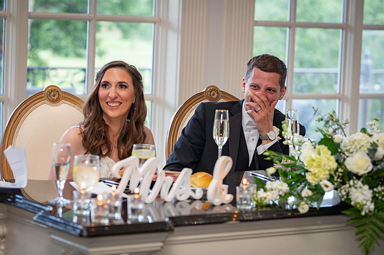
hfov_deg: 18.3
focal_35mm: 112
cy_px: 128
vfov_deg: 12.2
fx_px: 1194
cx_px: 192
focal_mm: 112
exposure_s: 1/80
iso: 1000
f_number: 4
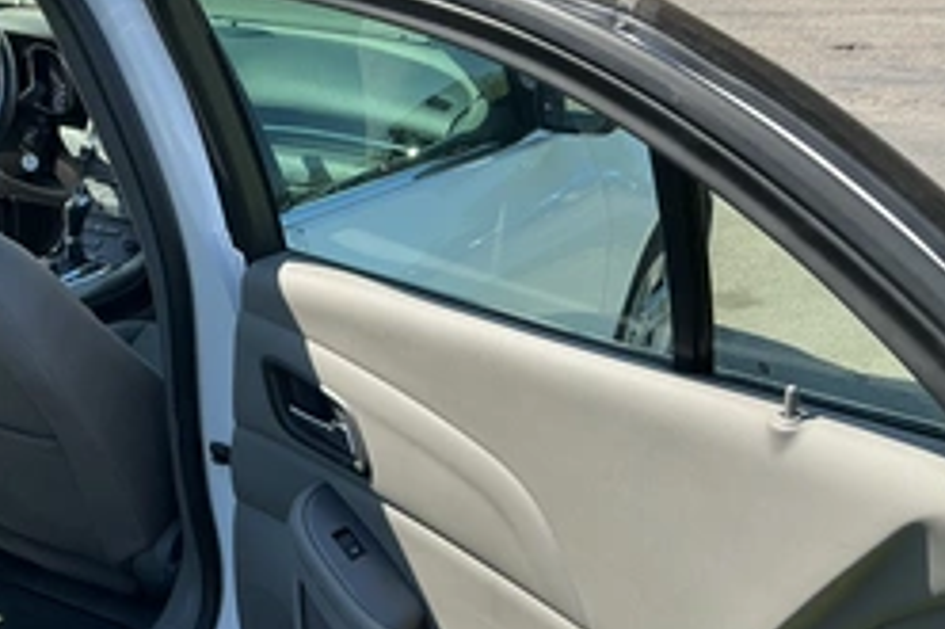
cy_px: 423
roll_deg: +0.4
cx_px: 232
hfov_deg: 40.7
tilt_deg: -22.3
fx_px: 1233
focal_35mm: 47
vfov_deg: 28.4
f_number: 1.8
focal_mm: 3
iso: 25
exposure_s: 1/428
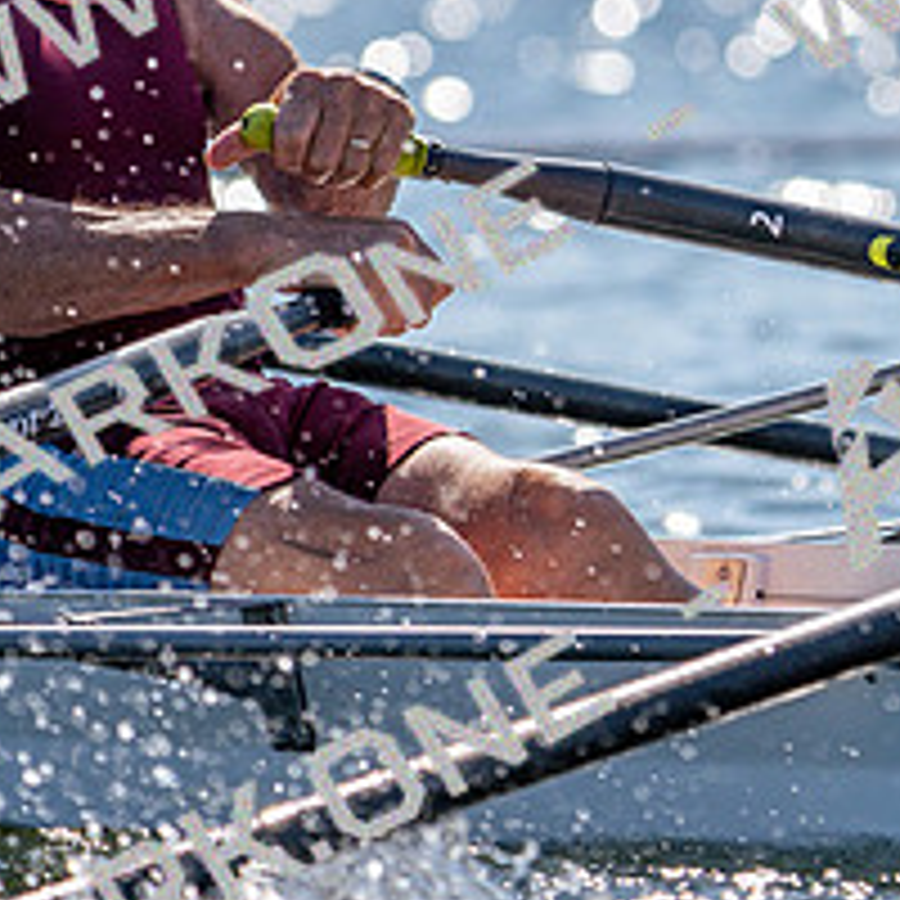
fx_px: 21944
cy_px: 146
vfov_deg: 2.3
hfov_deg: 2.3
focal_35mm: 746
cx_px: 441
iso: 250
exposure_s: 1/1600
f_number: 6.3
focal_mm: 303
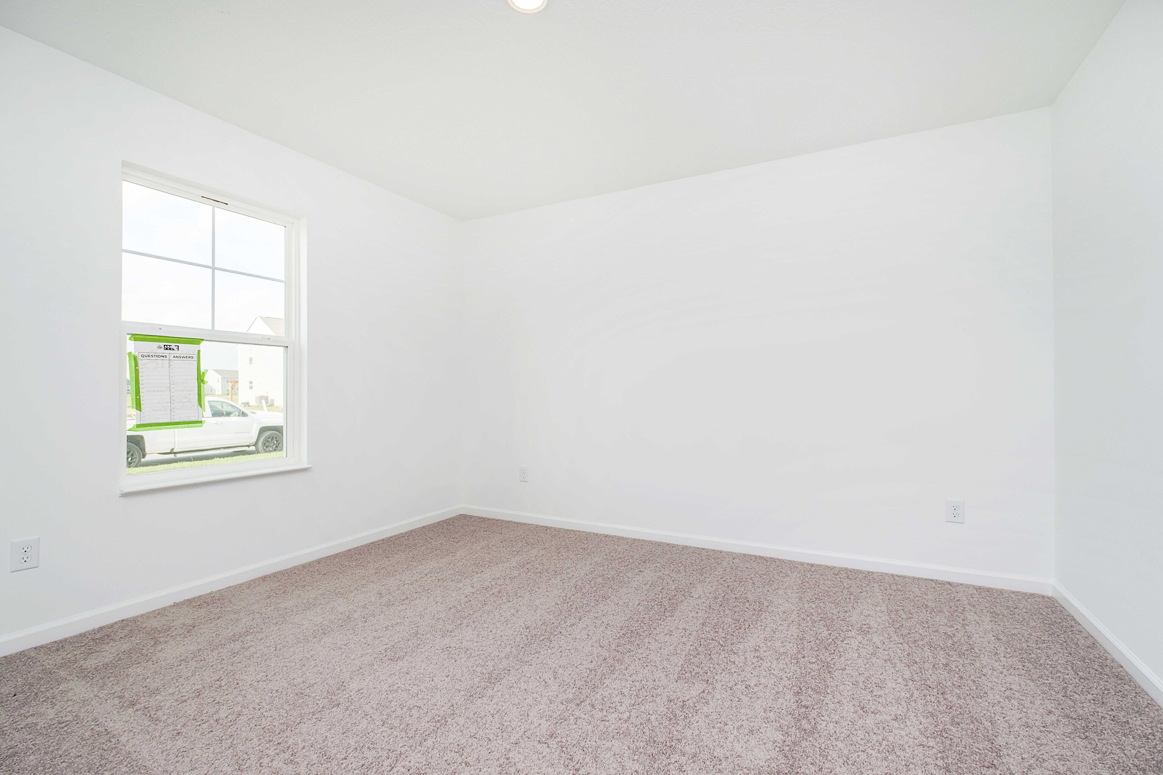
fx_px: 485
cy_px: 388
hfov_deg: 100.4
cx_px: 582
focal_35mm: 15
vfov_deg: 77.3
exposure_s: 1/250
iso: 250
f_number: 4
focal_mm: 10
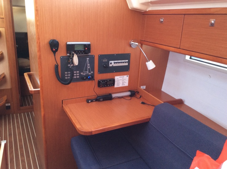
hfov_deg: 56.9
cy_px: 84
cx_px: 114
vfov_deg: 44.0
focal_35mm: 32
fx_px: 209
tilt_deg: -19.0
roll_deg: -0.8
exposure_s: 1/25
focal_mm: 3.3
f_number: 2.4
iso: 80
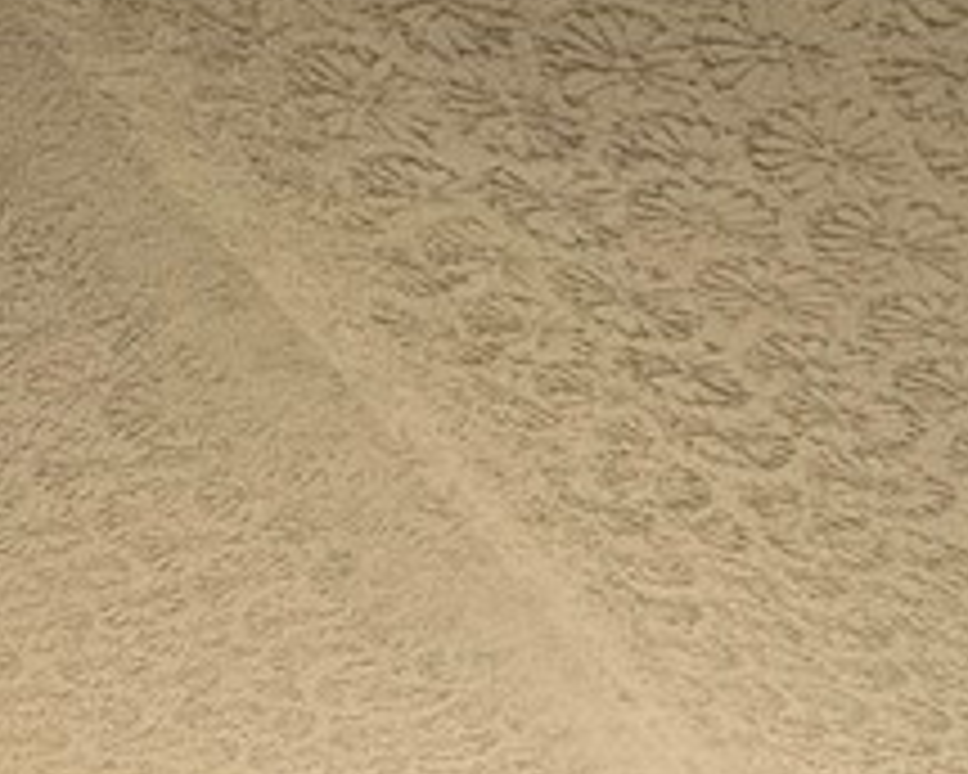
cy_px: 1701
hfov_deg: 26.4
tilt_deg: -3.0
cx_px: -149
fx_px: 1862
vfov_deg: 15.9
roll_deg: -1.0
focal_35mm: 65
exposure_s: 1/99
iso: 125
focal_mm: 2.22
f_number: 2.2
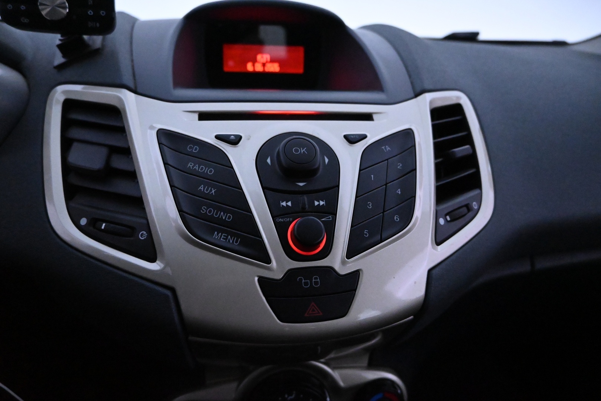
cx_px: 300
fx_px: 401
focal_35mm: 24
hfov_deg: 73.7
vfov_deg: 53.1
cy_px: 200
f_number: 3.5
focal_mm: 16
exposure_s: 1/320
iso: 10000
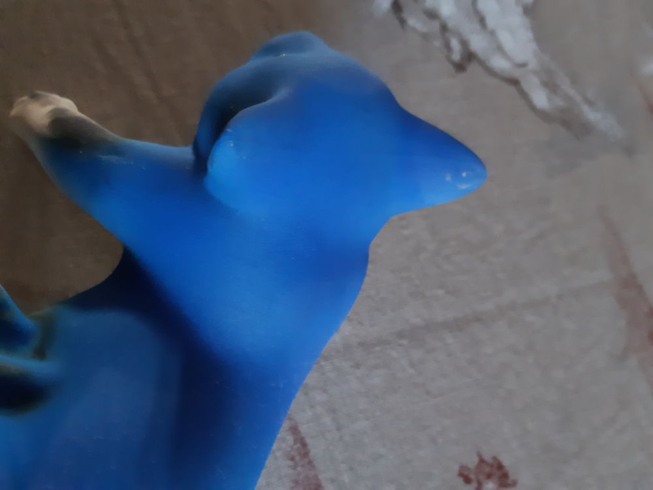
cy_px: 245
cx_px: 326
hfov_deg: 67.3
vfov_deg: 53.1
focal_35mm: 26
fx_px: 490
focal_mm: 3.93
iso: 400
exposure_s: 1/17
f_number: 1.7
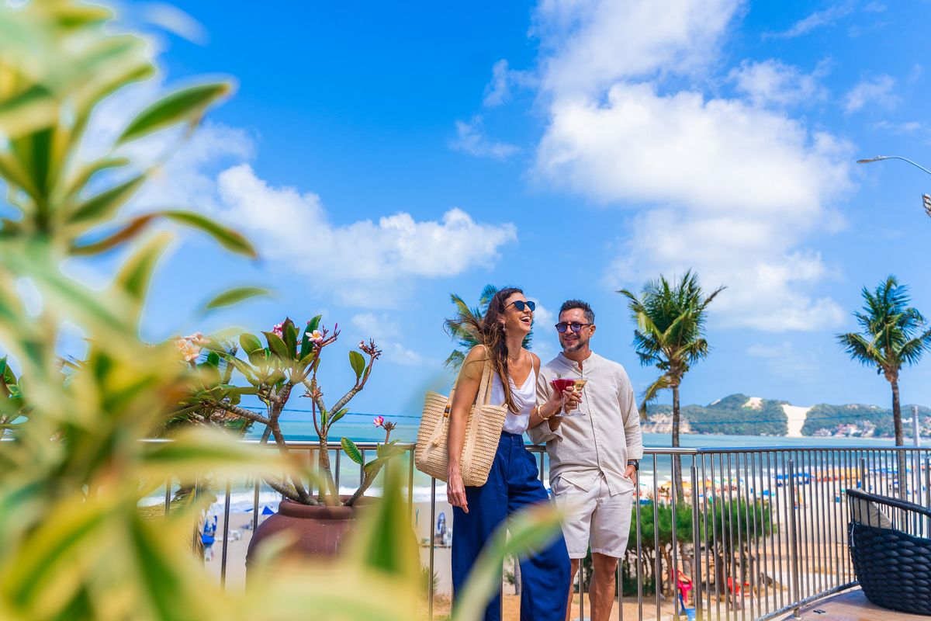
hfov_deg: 58.4
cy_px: 313
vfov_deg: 40.8
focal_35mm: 32
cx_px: 473
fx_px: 834
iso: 100
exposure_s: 1/2500
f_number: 3.5
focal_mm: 28
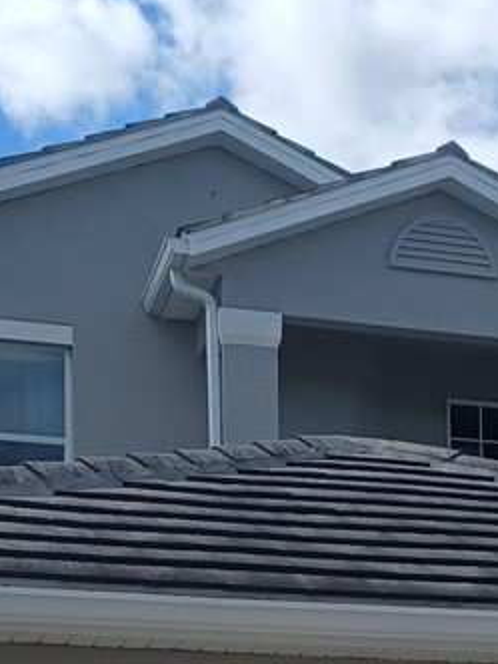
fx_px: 1477
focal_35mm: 77
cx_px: 478
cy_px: 599
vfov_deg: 24.6
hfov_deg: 18.7
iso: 32
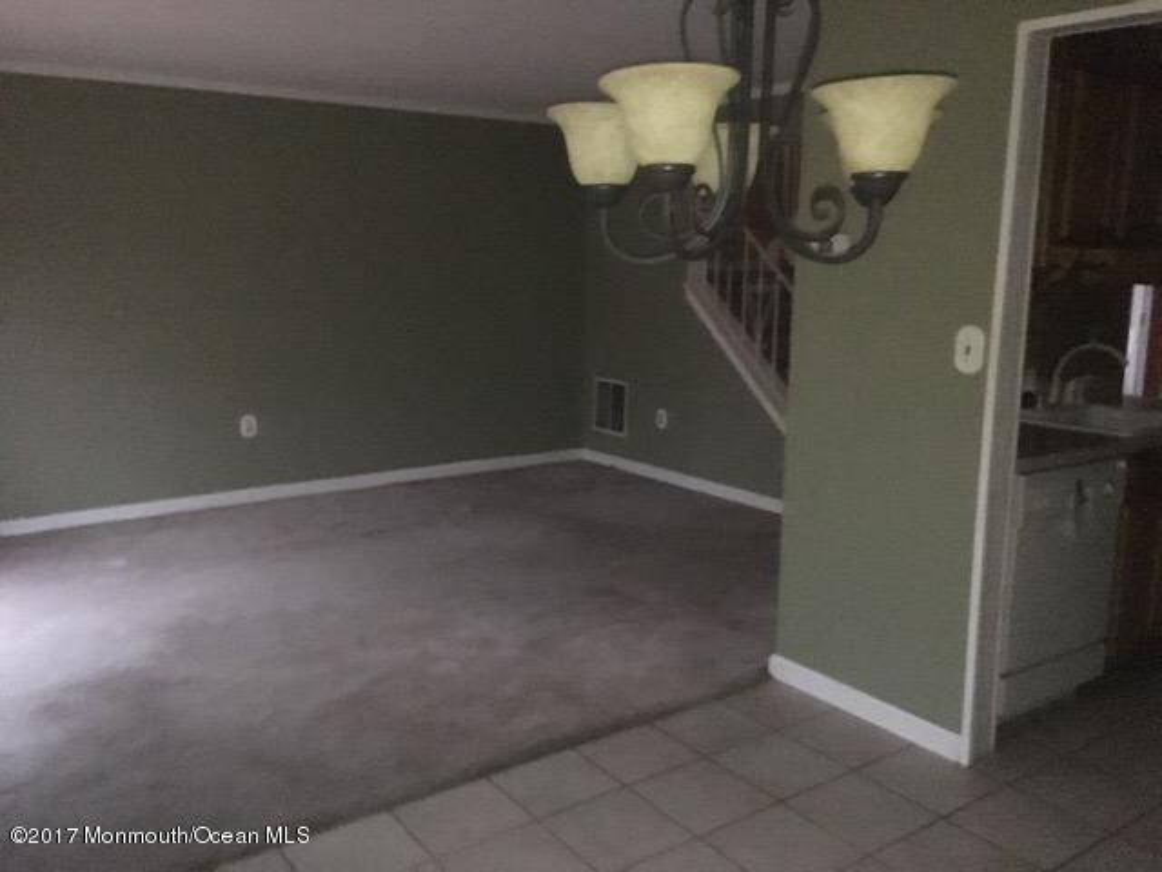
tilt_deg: -10.9
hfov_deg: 61.7
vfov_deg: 48.2
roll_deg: -0.9
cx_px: 581
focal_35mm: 29
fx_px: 973
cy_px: 436
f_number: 2.2
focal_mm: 4.15
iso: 2000
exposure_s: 1/15
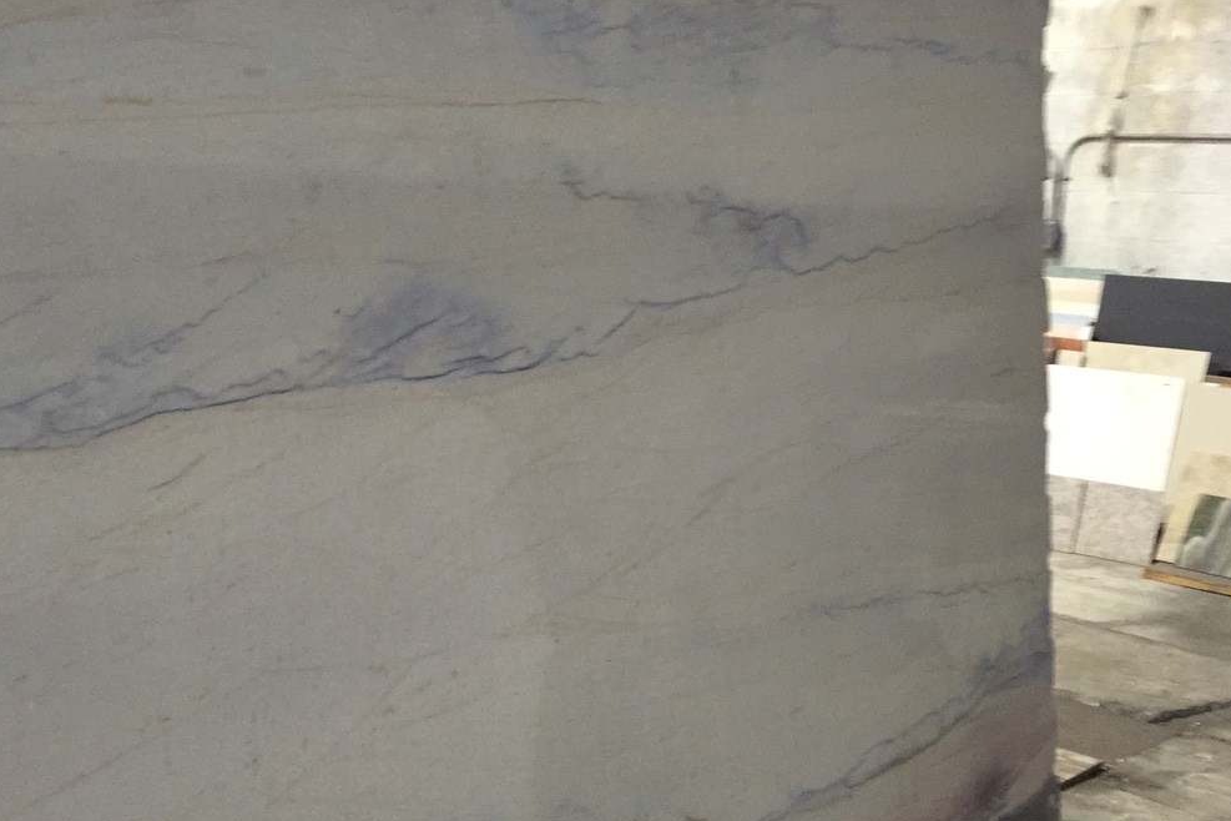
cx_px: 432
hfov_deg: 44.0
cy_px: 570
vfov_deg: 30.2
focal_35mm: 44
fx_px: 1504
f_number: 2.2
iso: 250
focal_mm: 4.15
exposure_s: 1/20
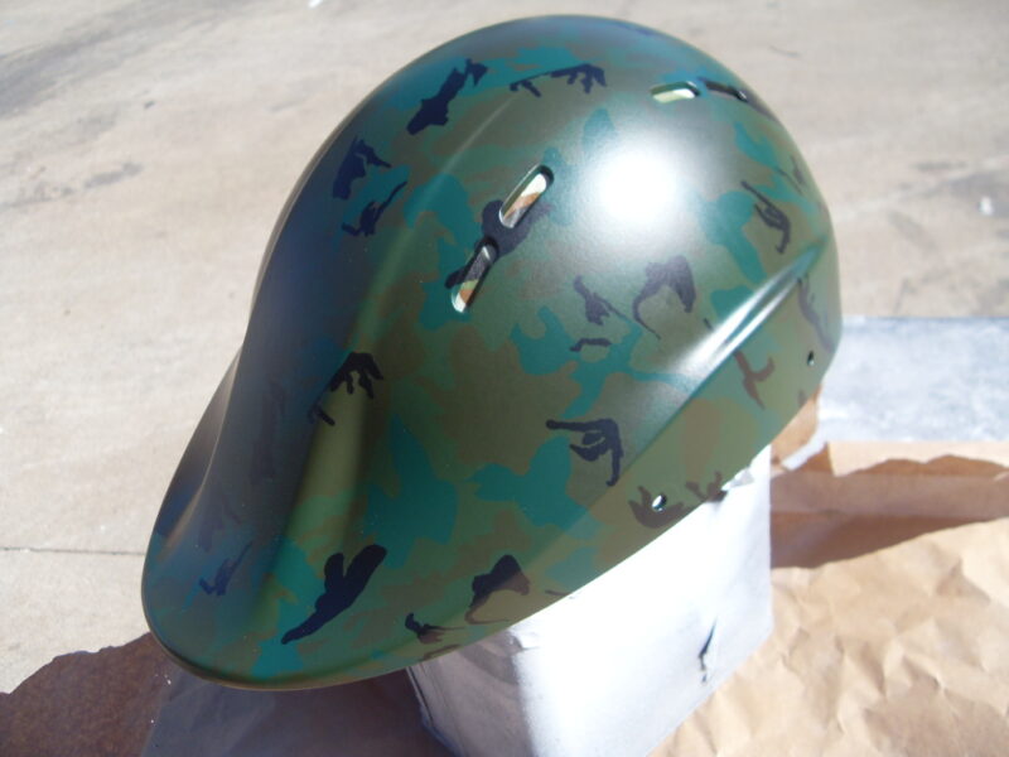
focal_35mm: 35
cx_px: 504
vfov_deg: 40.7
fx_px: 1020
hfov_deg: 52.6
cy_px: 378
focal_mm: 6.3
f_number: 7
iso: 80
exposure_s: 1/125
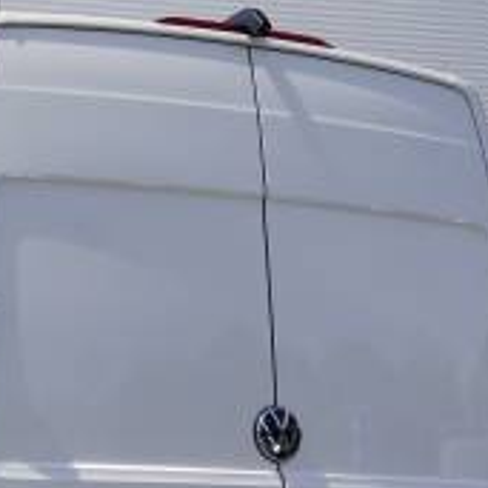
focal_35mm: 162
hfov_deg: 10.7
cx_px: -40
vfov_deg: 10.6
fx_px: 2584
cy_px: 556
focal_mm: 34
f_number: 9
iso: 100
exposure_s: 1/100
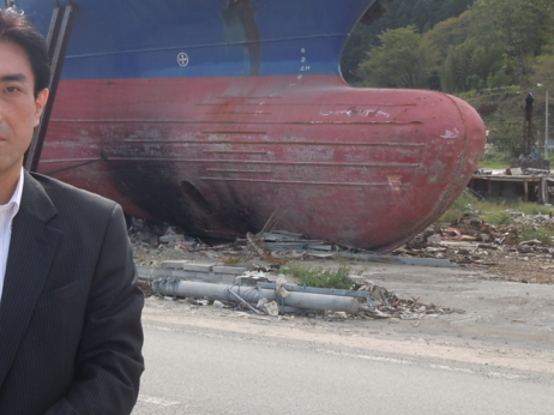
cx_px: 182
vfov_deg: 18.8
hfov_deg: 24.9
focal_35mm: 78
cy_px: 118
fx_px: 1248
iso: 100
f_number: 4.6
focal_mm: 8.1
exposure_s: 1/250
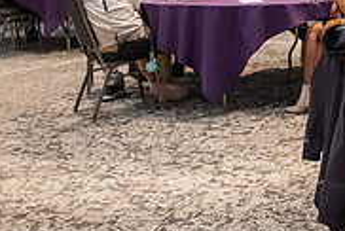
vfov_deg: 14.8
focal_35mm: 89
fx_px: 854
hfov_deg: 19.6
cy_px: -62
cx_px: 531
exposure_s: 1/200
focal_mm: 28
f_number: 3.2
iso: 3200
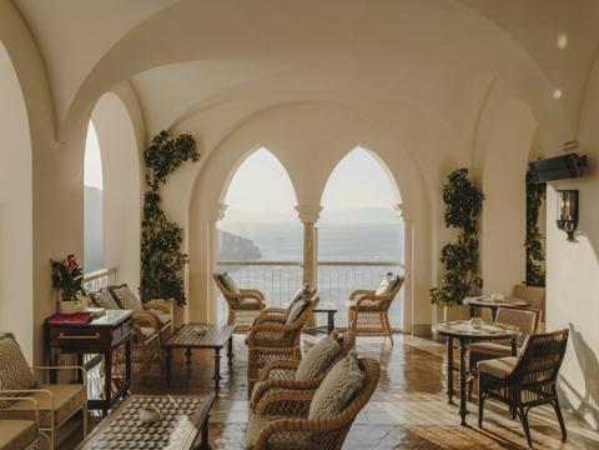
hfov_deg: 51.4
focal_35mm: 36
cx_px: 300
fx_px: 623
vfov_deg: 39.7
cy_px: 225
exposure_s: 1/750
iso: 640
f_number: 8
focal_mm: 45
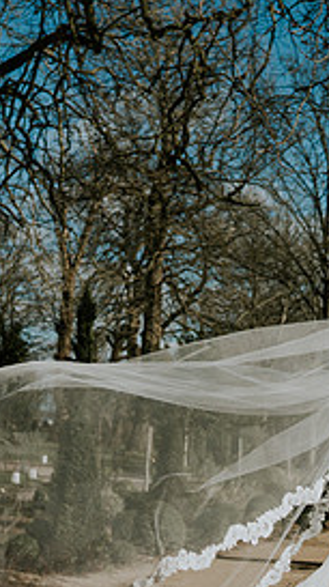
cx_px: 310
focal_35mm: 78
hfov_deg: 15.2
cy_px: 334
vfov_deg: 27.2
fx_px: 1213
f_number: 2.5
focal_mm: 35
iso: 160
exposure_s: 1/6400
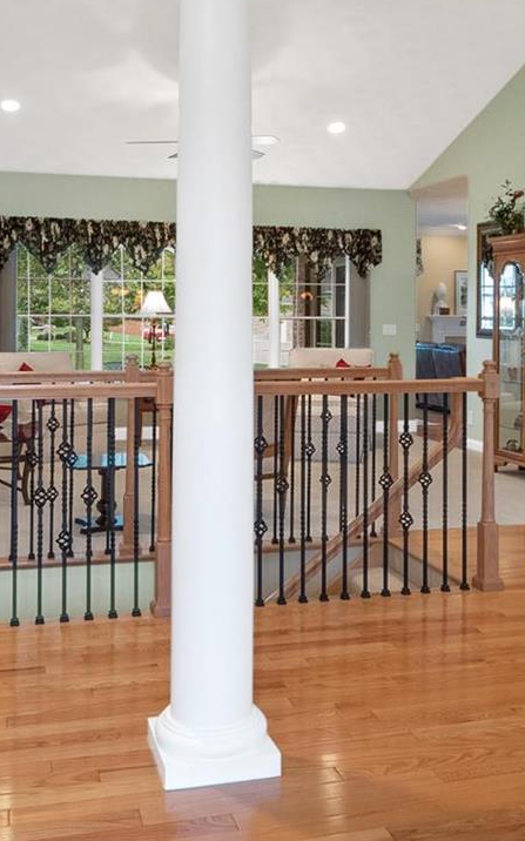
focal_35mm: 41
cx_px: 251
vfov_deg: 47.9
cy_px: 331
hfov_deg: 31.2
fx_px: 939
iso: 640
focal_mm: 9
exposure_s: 1/8
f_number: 9
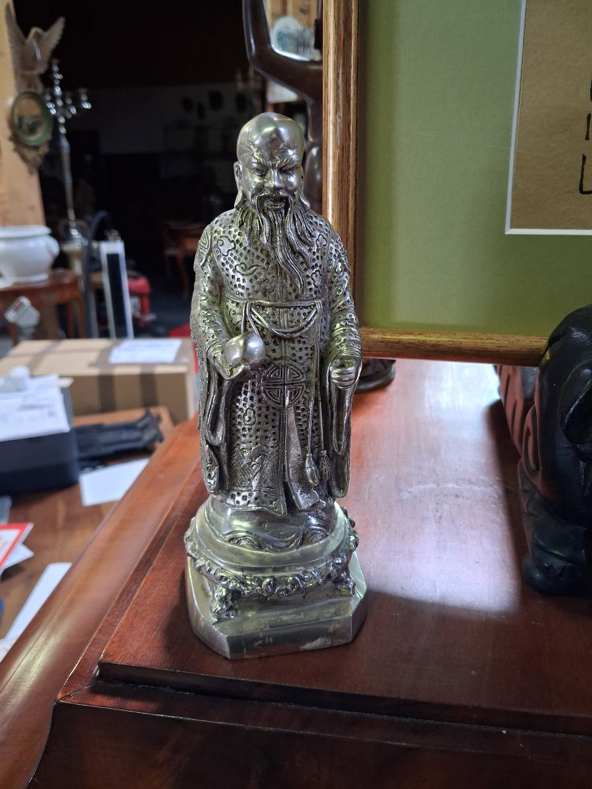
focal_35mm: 27
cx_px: 296
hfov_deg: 51.4
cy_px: 394
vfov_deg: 65.3
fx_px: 616
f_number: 1.8
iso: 400
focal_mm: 4
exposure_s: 1/33
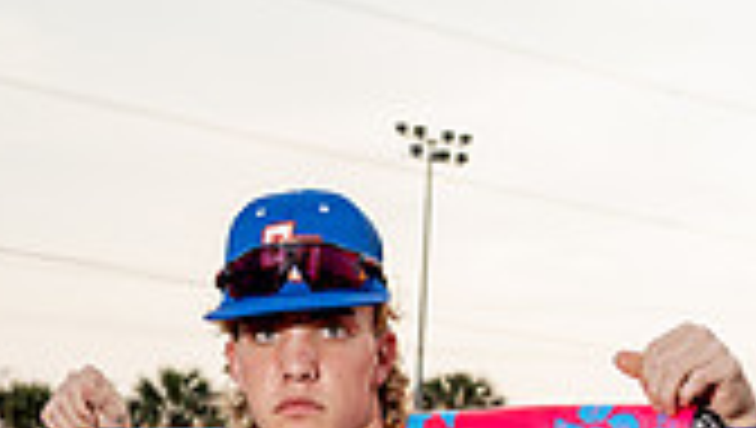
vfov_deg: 11.0
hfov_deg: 21.8
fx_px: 1967
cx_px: 392
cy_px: 924
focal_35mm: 98
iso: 250
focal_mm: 35
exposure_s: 1/250
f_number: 5.6
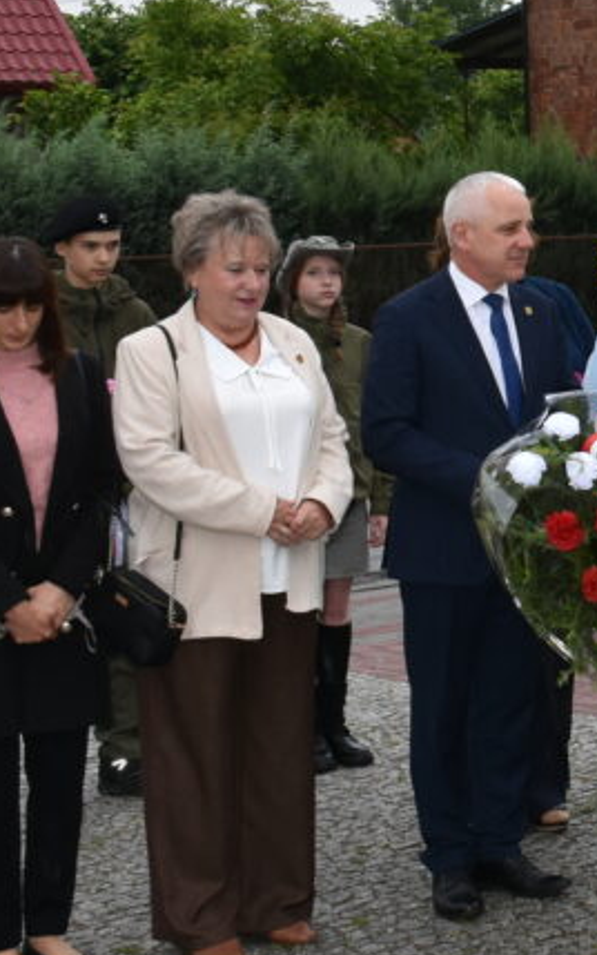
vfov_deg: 21.0
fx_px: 2563
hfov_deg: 12.4
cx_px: 1002
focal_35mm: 98
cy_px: 254
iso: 400
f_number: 8
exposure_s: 1/250
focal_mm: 23
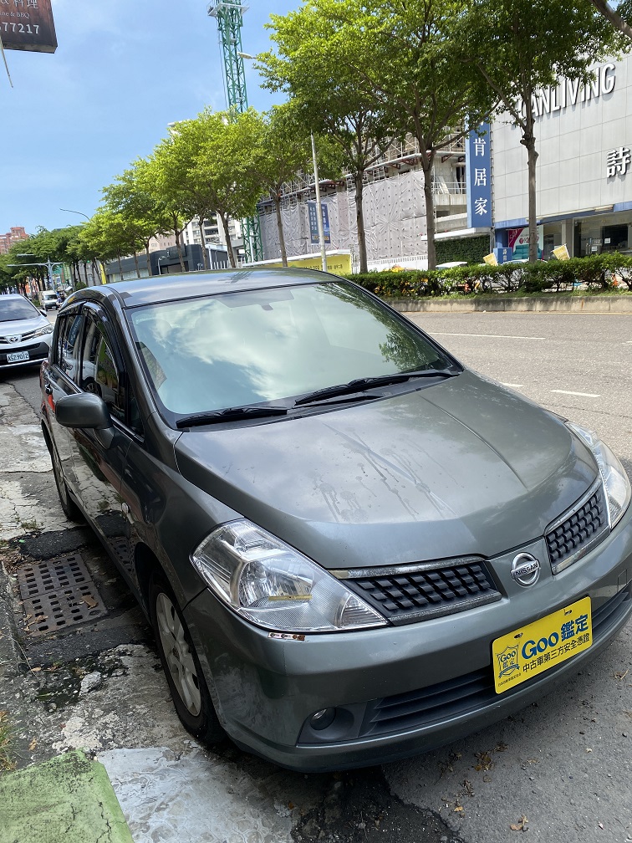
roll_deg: +6.0
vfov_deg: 67.3
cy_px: 422
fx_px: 633
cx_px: 316
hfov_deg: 53.1
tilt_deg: -11.3
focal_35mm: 26
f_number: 1.8
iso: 32
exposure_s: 1/1272
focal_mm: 4.25
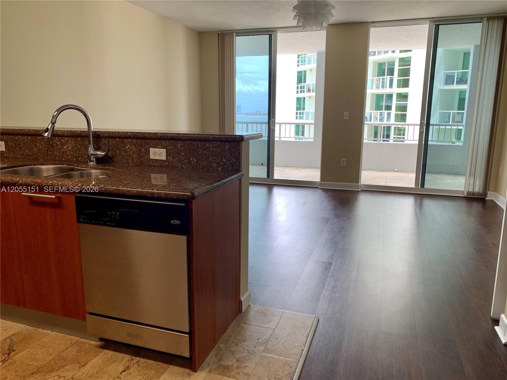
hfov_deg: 67.3
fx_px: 381
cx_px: 254
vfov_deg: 53.1
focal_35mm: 26
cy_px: 190
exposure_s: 1/121
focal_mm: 4.25
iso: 50
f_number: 1.8
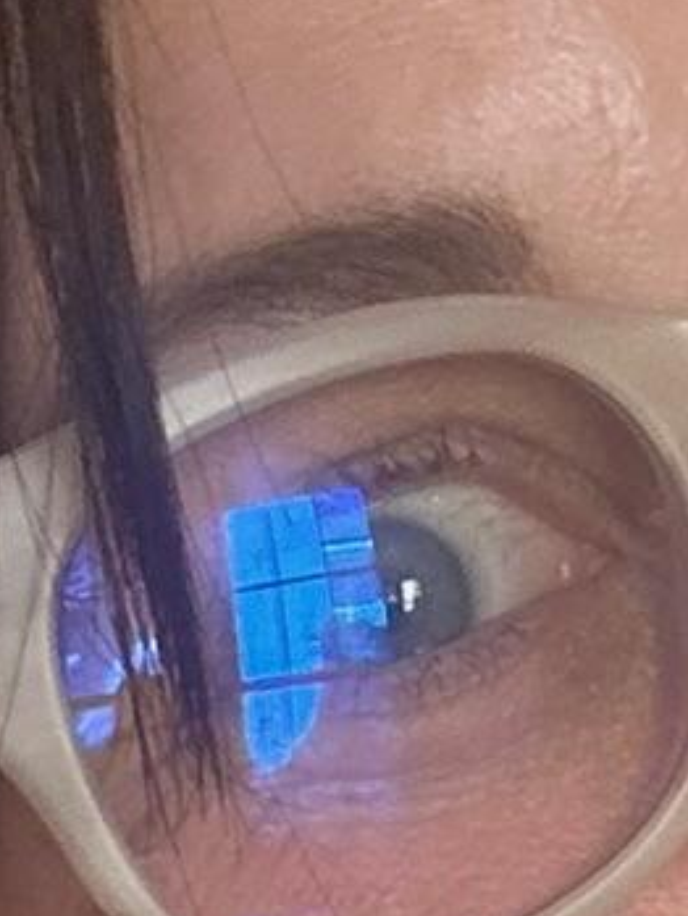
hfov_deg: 8.4
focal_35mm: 176
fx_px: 4661
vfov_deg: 9.2
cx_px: 775
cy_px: 2669
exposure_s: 1/60
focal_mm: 2.69
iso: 50
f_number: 1.9
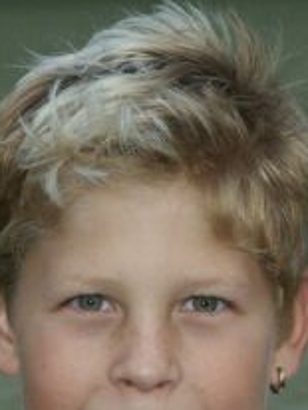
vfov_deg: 5.6
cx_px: 105
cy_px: 385
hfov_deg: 4.2
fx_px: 4191
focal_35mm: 354
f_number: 4.5
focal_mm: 34.64
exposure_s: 1/750
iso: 200
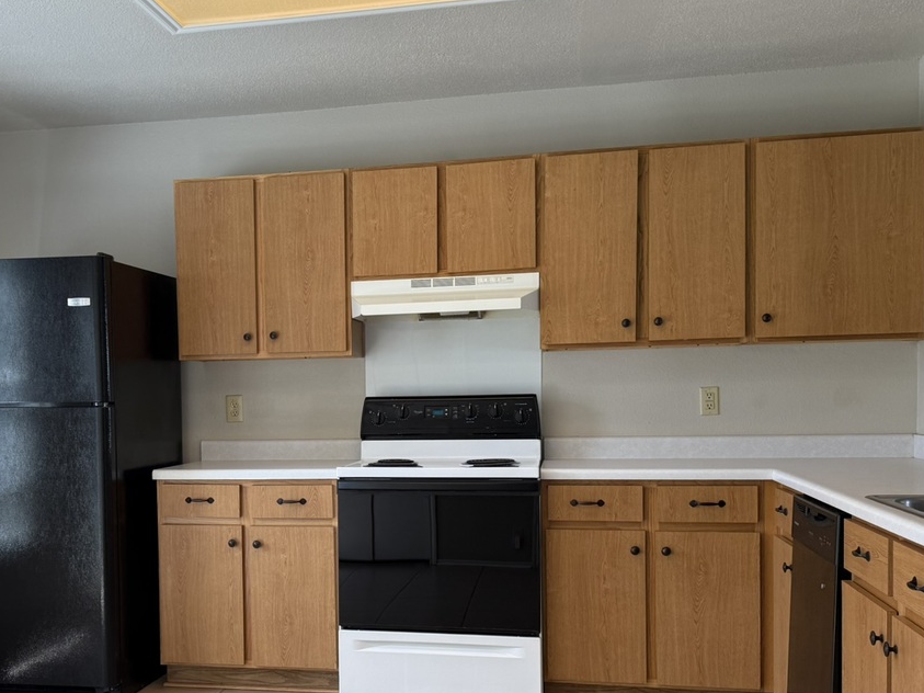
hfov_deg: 45.1
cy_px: 450
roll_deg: +1.1
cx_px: 305
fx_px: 1094
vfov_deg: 34.9
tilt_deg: -2.3
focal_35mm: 41
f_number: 1.78
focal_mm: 6.76
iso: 100
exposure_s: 1/293
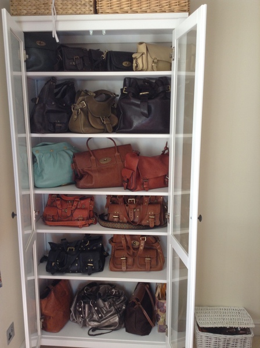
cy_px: 174
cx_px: 130
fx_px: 331
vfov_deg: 55.4
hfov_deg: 42.8
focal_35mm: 33
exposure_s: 1/40
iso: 32
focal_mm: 3.3
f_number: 2.4
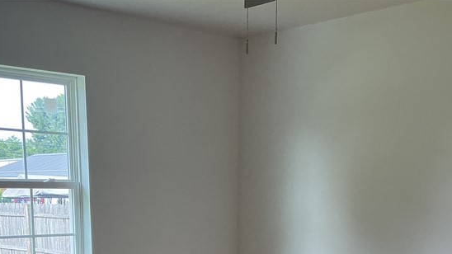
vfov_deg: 19.1
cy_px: 314
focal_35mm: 59
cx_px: 215
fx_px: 707
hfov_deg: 35.4
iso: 50
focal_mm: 3
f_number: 1.8
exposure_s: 1/120
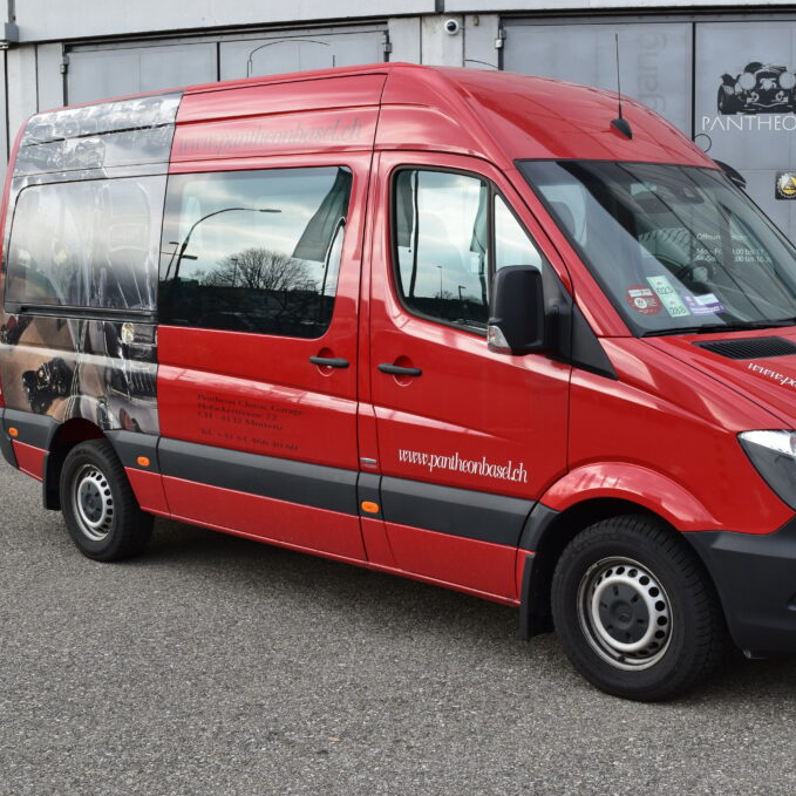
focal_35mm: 50
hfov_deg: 33.9
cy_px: 398
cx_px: 469
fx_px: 1301
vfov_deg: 34.0
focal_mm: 26
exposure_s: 1/250
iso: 400
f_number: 10
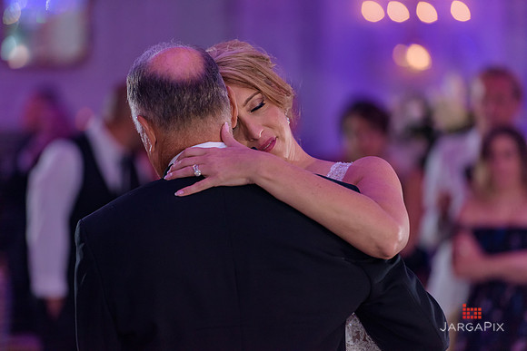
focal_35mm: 200
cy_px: 176
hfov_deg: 10.3
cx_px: 264
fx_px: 2928
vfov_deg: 6.9
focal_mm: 200
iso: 1600
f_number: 3.2
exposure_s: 1/125
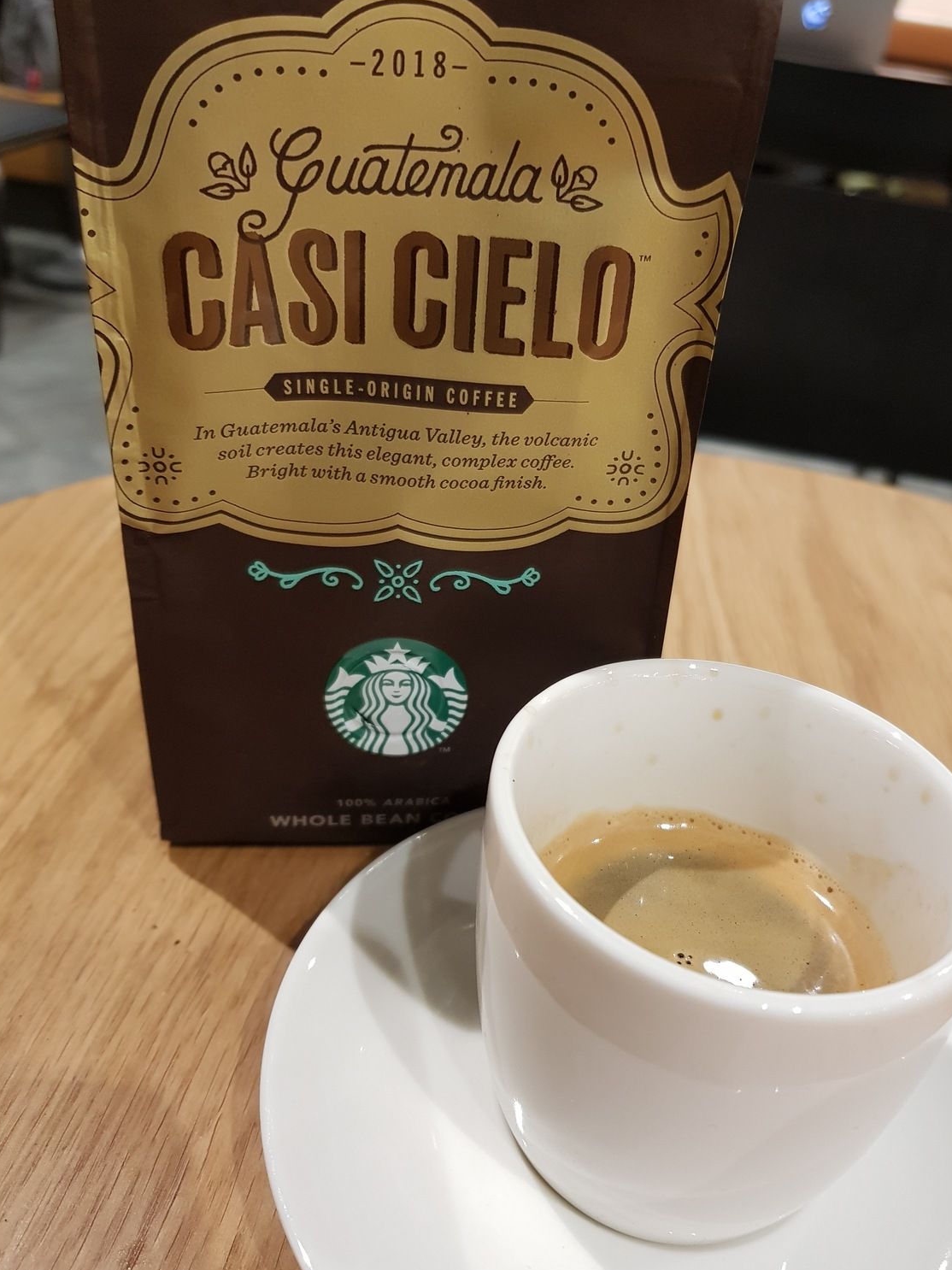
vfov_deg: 63.4
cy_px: 654
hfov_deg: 49.7
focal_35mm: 28
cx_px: 502
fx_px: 1027
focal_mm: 4.2
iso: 250
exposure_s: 1/33
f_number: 1.7
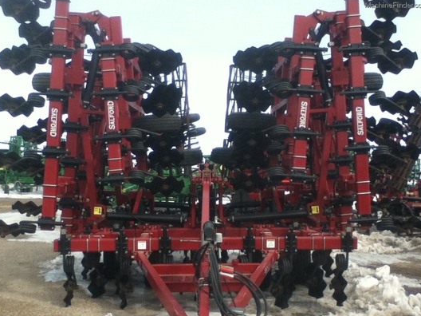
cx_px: 211
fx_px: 401
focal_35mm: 33
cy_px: 160
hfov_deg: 55.4
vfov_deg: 42.9
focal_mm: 3.85
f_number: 2.4
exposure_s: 1/1245
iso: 80
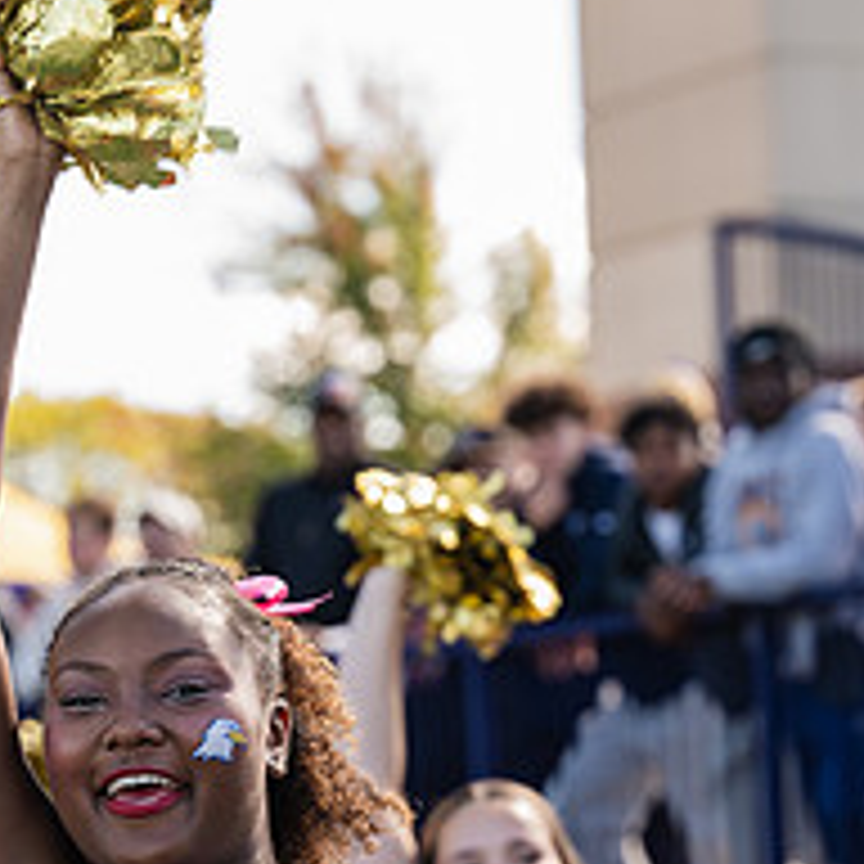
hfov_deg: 8.4
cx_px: 198
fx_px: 5874
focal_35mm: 208
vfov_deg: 8.4
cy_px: 727
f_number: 3.5
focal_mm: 81
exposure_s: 1/320
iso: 160
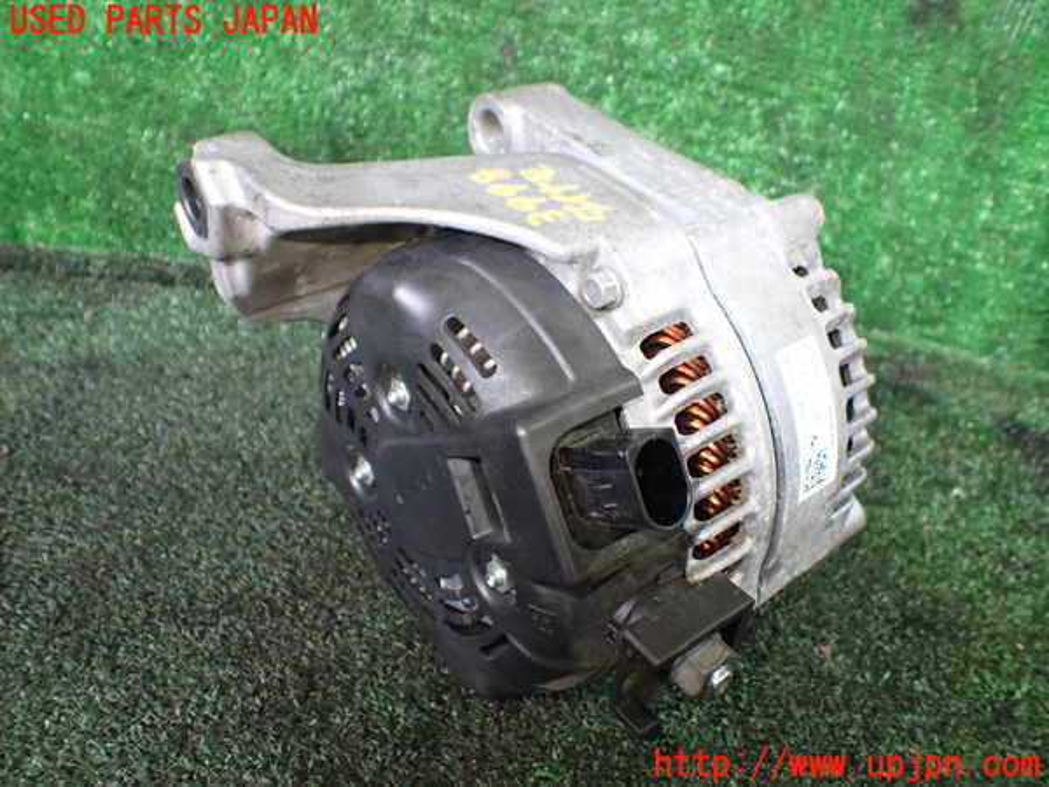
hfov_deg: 60.0
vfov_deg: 46.8
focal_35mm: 30
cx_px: 524
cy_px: 394
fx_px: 909
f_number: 2.3
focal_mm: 5.4
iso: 800
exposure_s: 1/80
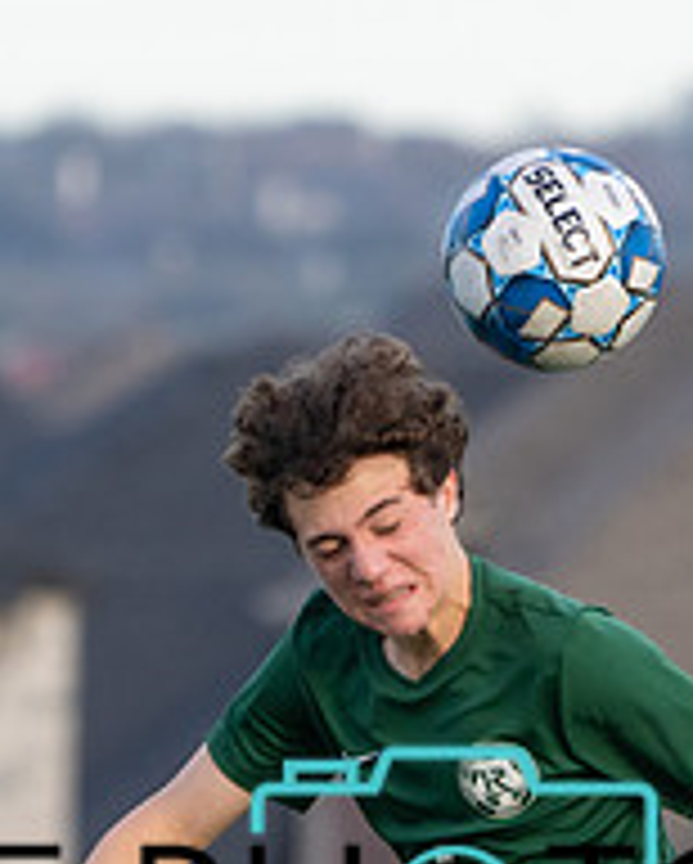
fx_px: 31075
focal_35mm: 1214
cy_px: 900
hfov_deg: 1.3
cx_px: 424
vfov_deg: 1.6
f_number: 5.6
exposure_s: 1/1250
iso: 800
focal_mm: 279
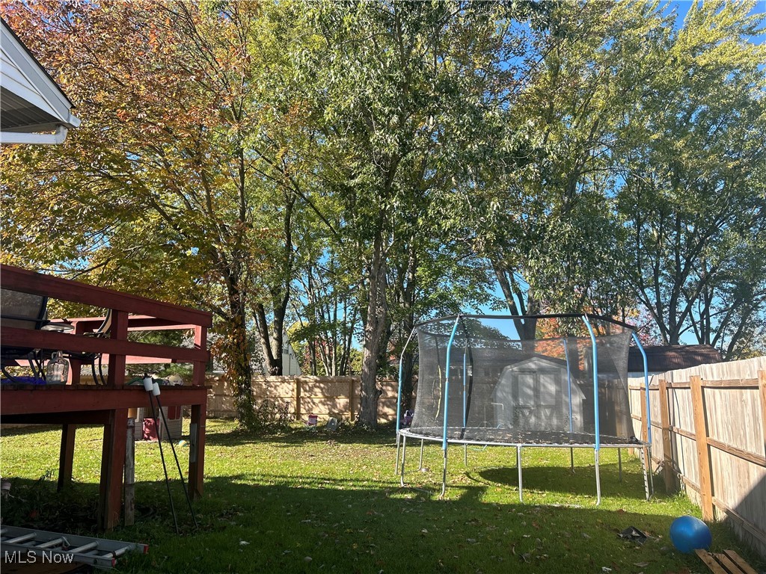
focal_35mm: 26
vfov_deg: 53.1
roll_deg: +0.6
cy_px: 287
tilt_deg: +9.8
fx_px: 575
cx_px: 383
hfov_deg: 67.3
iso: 50
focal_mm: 5.7
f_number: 1.5
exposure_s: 1/1238
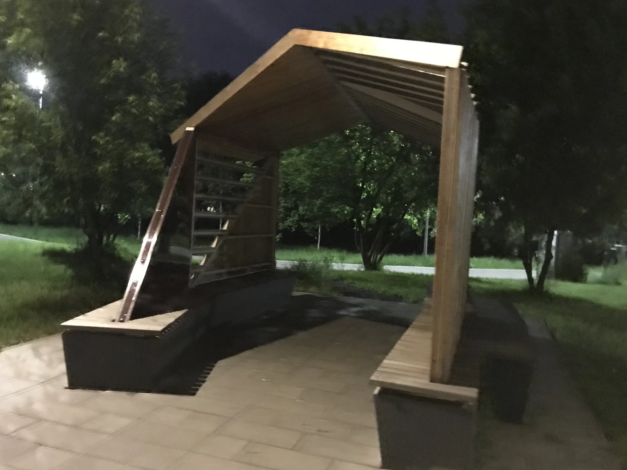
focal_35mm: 29
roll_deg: +2.0
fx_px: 525
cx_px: 320
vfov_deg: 48.2
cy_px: 233
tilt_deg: -1.5
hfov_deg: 61.7
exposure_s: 1/4
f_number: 1.8
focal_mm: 3.99
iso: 320
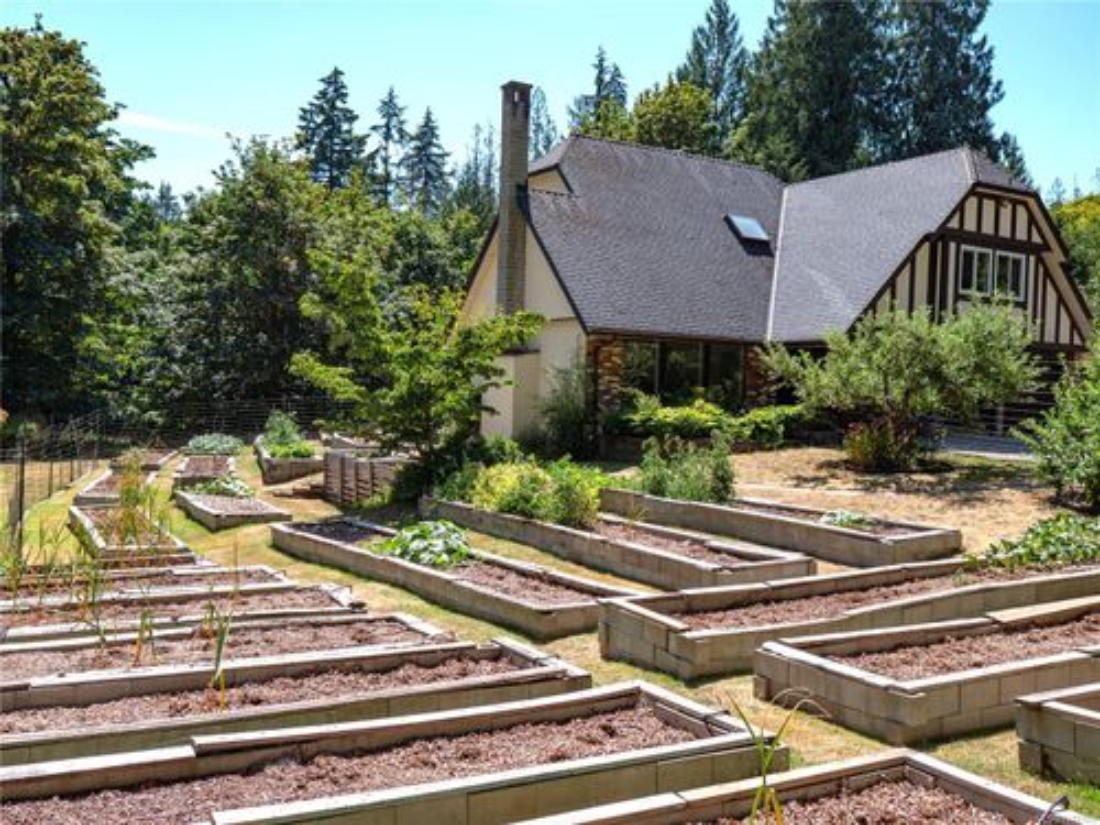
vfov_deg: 44.2
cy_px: 412
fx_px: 1017
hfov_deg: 56.8
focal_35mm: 32
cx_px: 550
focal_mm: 16
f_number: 5
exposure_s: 1/400
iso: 100
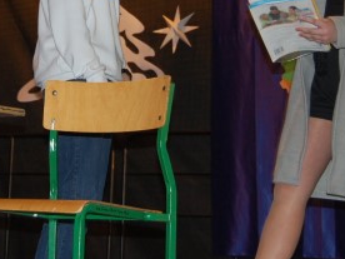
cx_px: 102
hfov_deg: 15.2
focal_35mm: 129
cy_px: -18
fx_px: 1290
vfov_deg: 11.3
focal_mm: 31
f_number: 4.5
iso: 400
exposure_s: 1/60
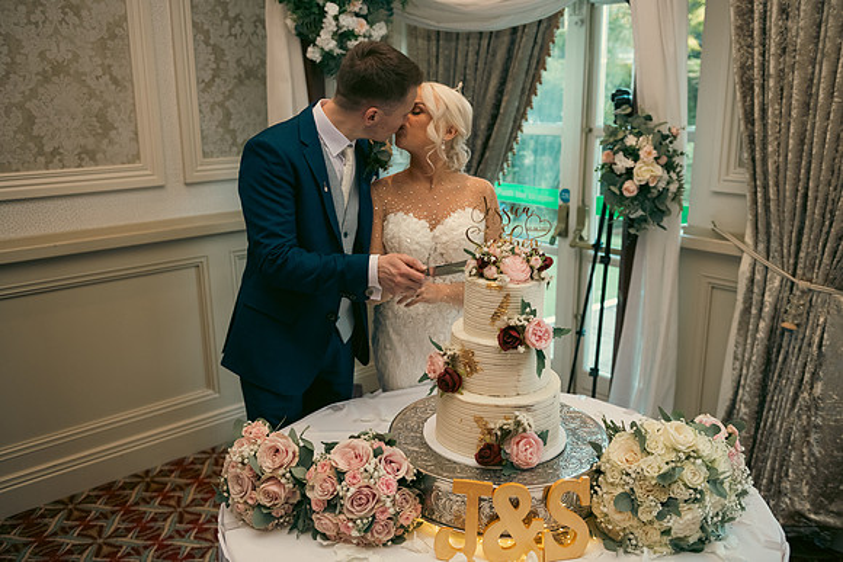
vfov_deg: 41.1
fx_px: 749
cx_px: 422
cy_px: 281
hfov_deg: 58.7
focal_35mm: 32
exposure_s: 1/160
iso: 800
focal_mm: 32
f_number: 3.5
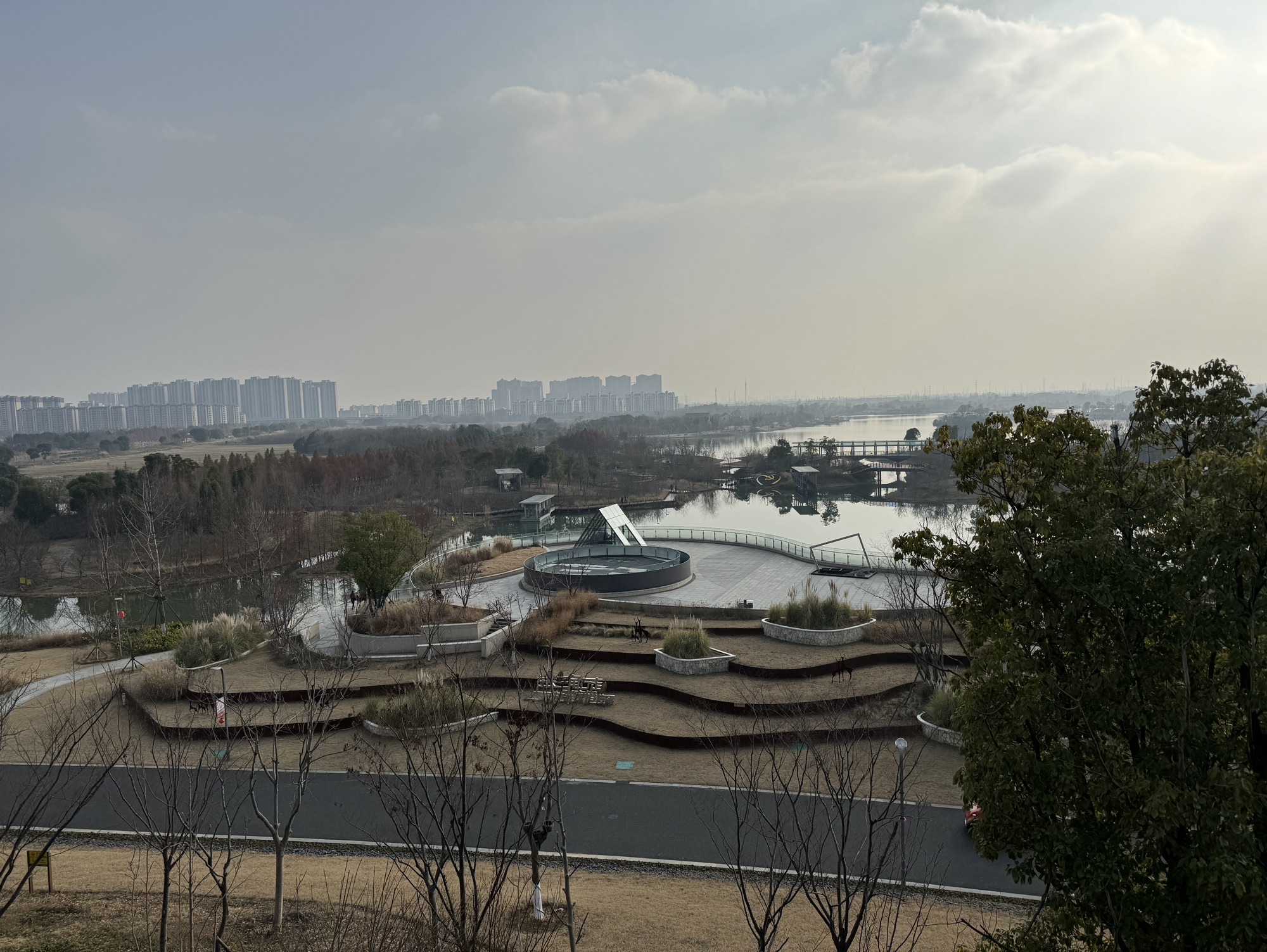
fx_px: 879
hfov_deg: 71.6
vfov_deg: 56.9
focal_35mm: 24
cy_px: 476
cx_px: 634
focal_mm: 6.86
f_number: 1.78
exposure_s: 1/12346
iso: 80
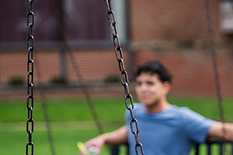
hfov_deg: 7.5
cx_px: 272
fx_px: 1772
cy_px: 146
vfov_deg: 5.0
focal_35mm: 274
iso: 125
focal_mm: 110
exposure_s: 1/320
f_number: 3.5
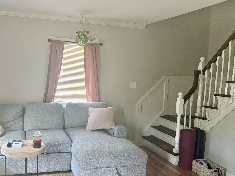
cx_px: 85
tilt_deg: -6.1
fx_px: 231
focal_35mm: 34
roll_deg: -1.3
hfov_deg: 53.2
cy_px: 92
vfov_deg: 41.8
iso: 250
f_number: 1.6
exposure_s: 1/60
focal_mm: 5.96
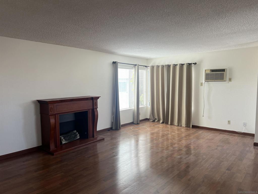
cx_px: 129
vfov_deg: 53.1
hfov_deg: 67.3
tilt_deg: -4.0
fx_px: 194
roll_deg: +0.3
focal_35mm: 26
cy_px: 97
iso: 32
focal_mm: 5.7
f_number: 1.5
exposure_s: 1/151
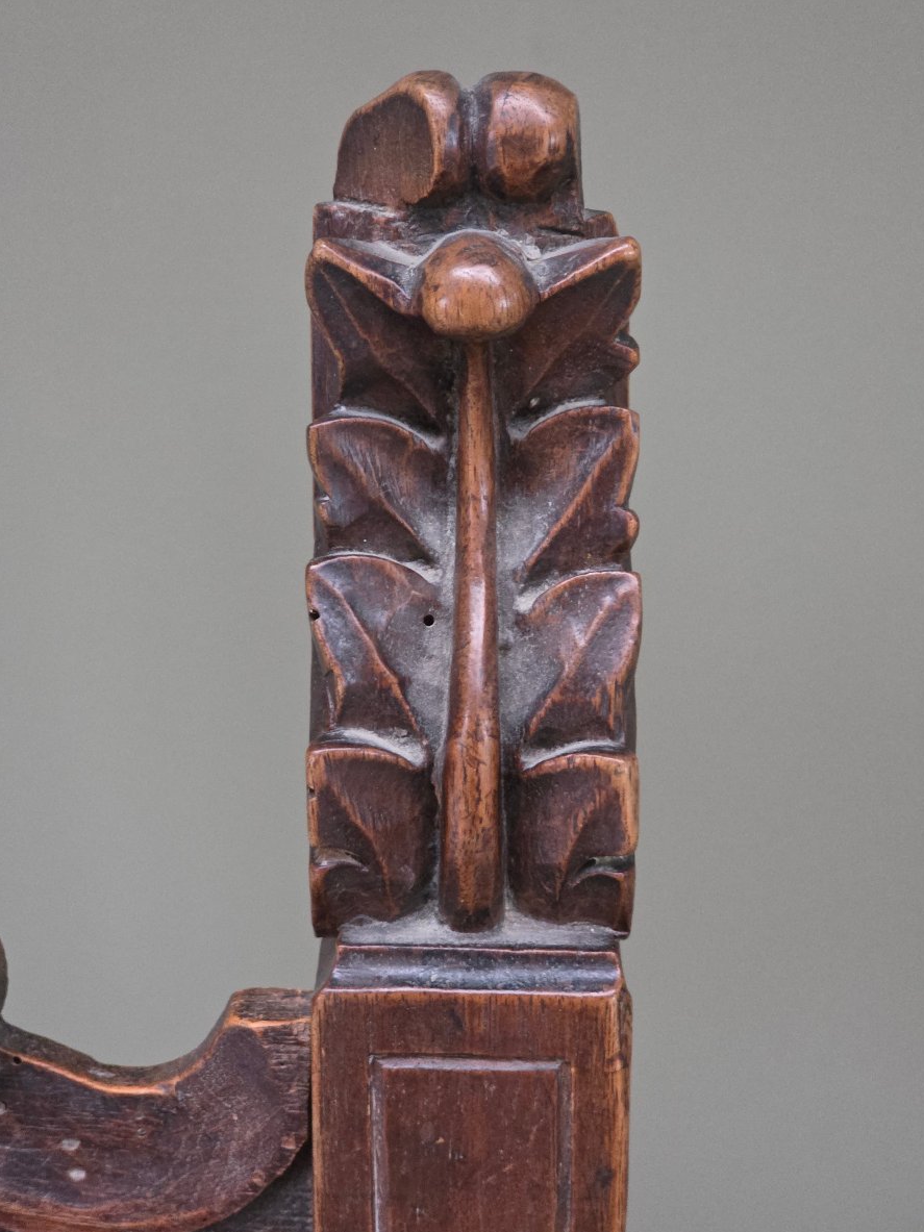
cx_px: 465
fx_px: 2492
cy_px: 623
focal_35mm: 70
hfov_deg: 21.0
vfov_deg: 27.8
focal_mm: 7.9
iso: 1600
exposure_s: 1/33.3
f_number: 2.4
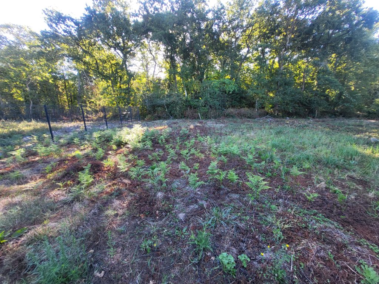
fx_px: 142
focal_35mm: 13
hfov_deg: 106.2
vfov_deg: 89.9
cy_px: 142
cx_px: 190
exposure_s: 1/100
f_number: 2.2
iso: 50
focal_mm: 1.74
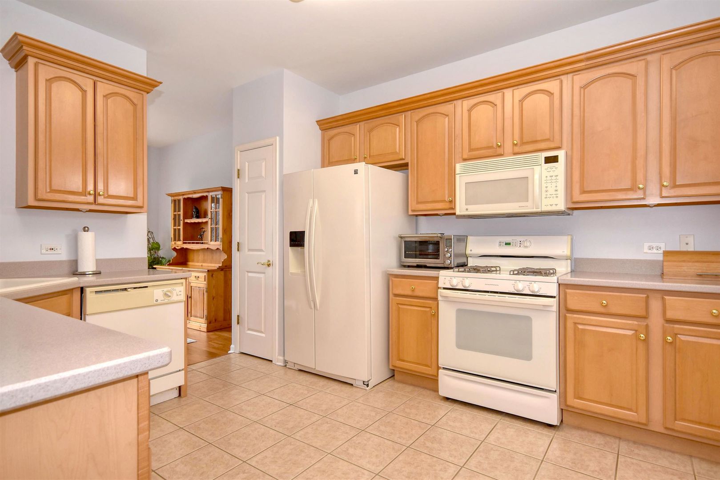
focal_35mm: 20
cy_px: 240
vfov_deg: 63.2
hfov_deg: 85.4
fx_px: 390
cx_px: 360
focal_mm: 13
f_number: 8
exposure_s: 1/25
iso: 200
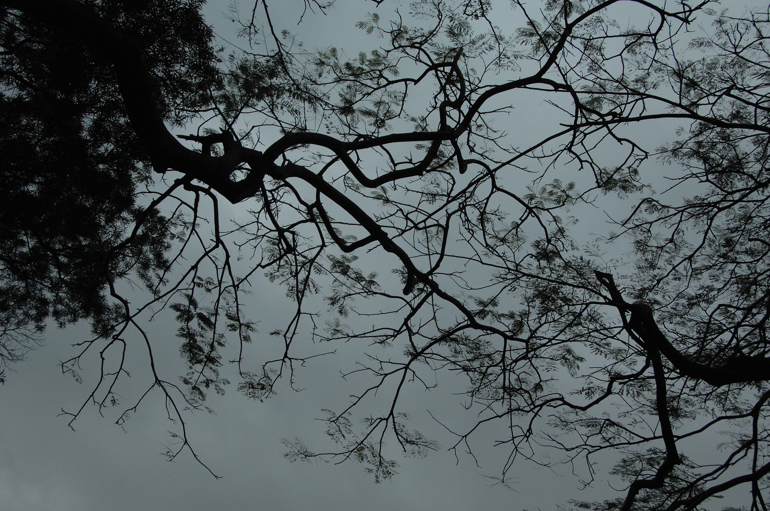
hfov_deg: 45.0
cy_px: 256
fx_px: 929
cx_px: 385
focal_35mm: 44
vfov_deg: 30.8
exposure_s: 1/2500
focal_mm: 29
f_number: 8
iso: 640
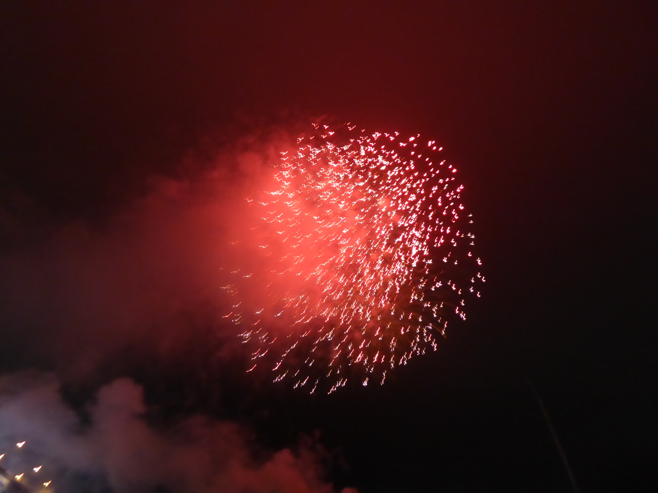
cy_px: 246
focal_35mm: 25
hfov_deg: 69.4
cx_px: 329
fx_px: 475
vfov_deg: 54.9
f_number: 3.3
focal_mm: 4.3
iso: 500
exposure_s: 1/4
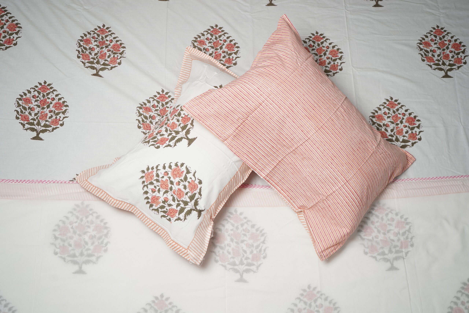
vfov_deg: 32.6
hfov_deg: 47.4
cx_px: 234
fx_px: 534
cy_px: 156
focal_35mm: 41
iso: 250
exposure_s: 1/50
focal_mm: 41
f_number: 5.6
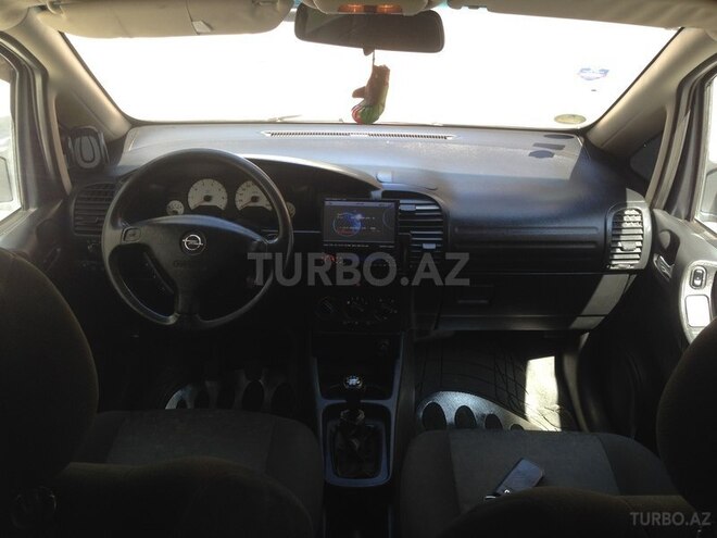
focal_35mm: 33
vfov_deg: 42.9
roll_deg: -1.6
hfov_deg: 55.4
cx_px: 358
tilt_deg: -25.5
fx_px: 684
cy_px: 269
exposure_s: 1/60
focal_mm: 4.12
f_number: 2.4
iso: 50
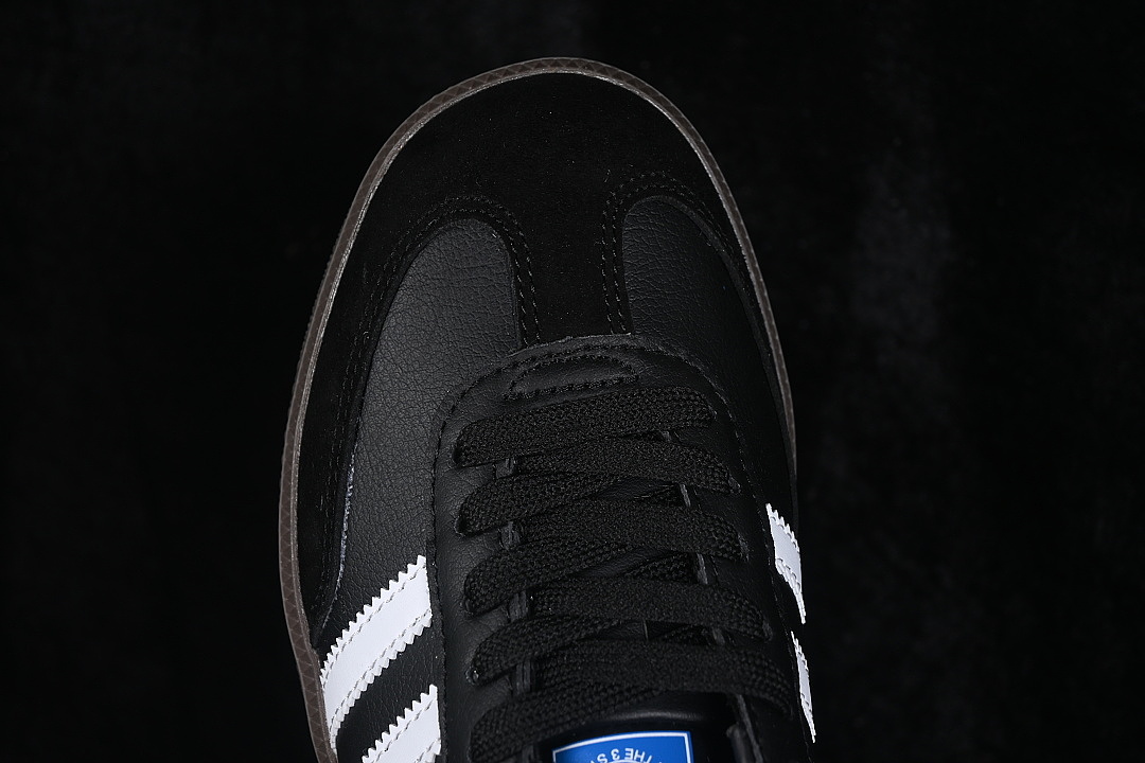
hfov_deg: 27.0
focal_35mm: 75
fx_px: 2385
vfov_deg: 18.2
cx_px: 572
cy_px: 382
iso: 160
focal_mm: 50
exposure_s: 1/60
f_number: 6.3
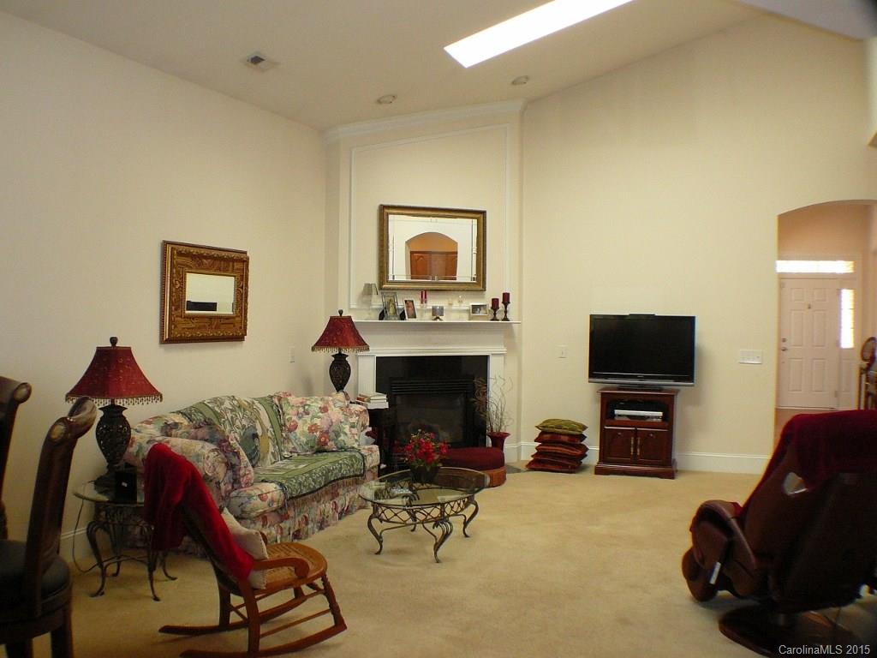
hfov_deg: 42.1
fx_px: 1140
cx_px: 438
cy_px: 329
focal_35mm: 45
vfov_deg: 32.2
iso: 250
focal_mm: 6.7
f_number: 3.2
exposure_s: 1/30
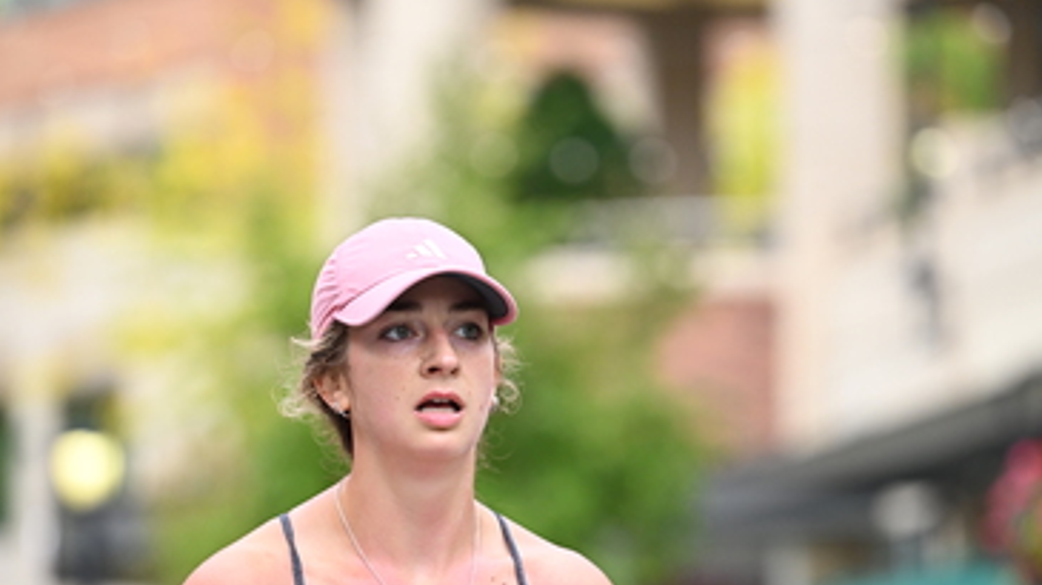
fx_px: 6325
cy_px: 445
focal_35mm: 229
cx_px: 521
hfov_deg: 9.4
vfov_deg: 5.3
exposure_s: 1/2000
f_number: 2.8
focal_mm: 145
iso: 1000
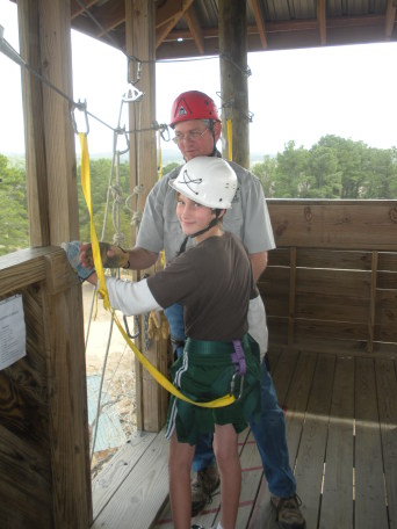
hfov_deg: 39.7
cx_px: 198
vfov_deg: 51.4
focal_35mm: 36
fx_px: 550
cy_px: 264
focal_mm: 6.3
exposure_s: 1/122
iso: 88
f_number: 3.5
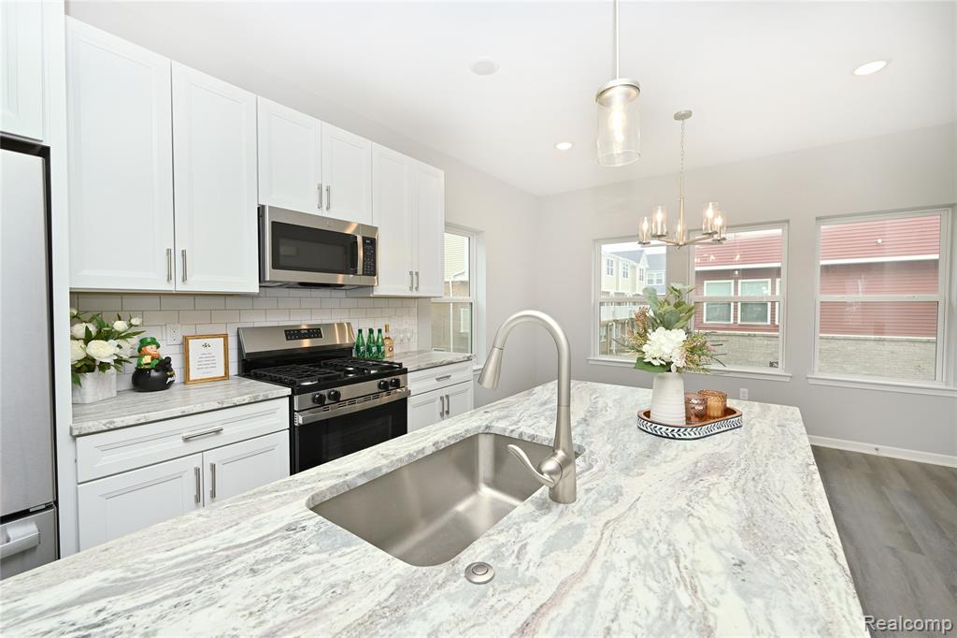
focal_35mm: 14
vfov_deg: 81.2
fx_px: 372
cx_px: 478
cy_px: 319
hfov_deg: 104.3
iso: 250
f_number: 9
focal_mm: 14
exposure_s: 1/60
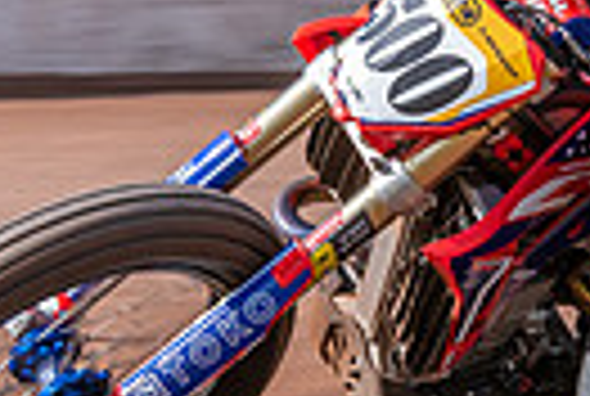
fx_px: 8591
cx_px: 437
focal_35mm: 523
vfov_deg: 2.6
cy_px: 81
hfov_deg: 3.9
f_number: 8
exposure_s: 1/250
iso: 160
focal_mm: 105
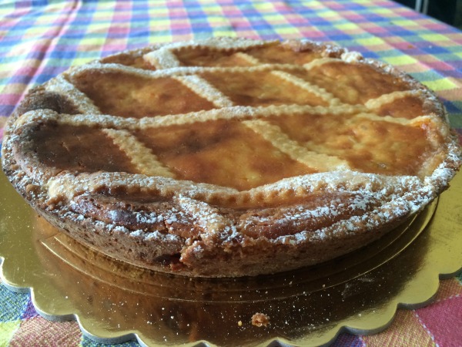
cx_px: 231
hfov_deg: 60.0
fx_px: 400
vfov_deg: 46.8
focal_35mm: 30
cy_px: 174
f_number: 2.2
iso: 125
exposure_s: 1/30
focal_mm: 4.12
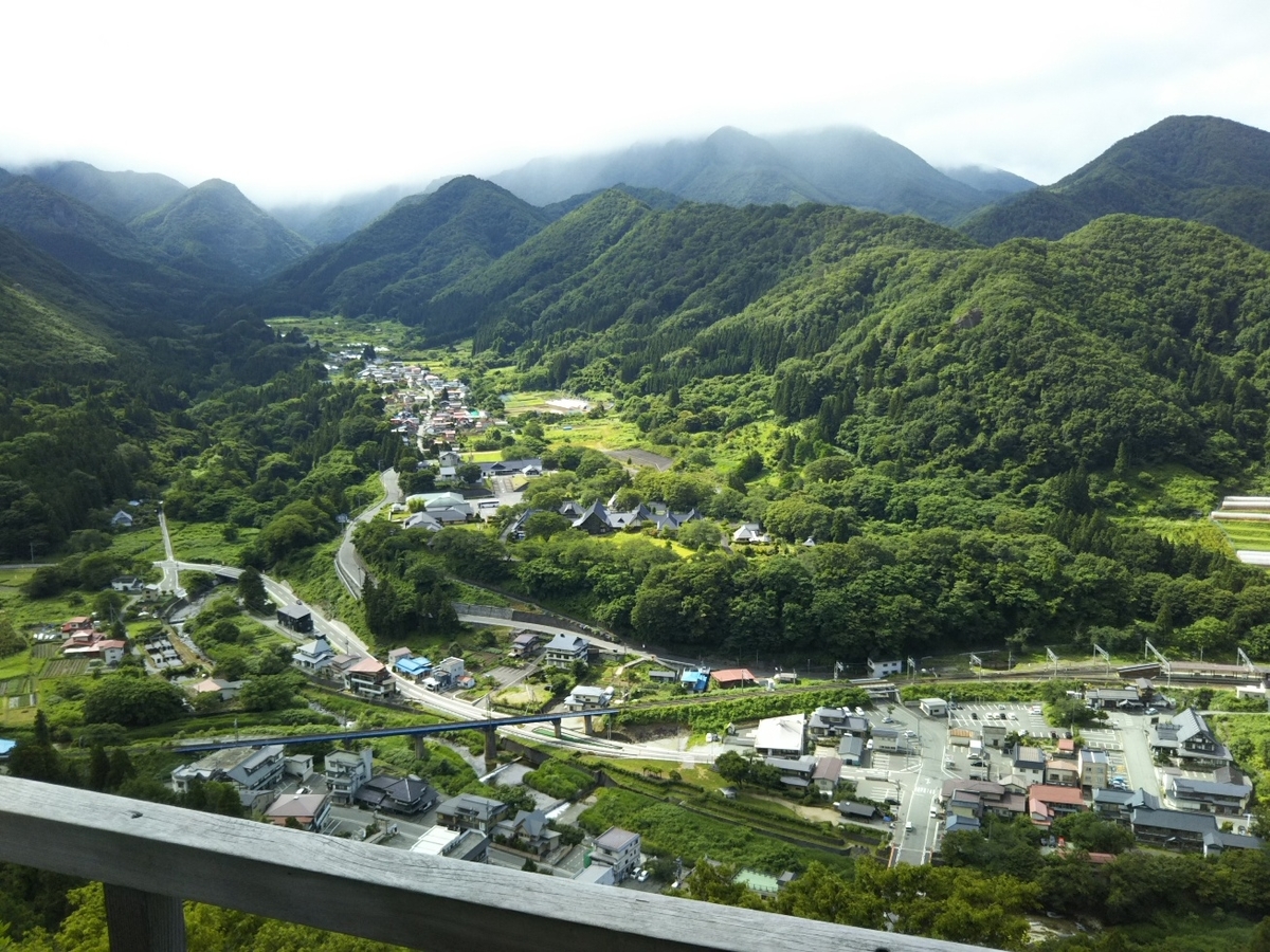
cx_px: 635
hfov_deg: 60.0
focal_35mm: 30
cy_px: 476
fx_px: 1101
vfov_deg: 46.8
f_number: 2.2
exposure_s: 1/579
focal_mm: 4
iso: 25
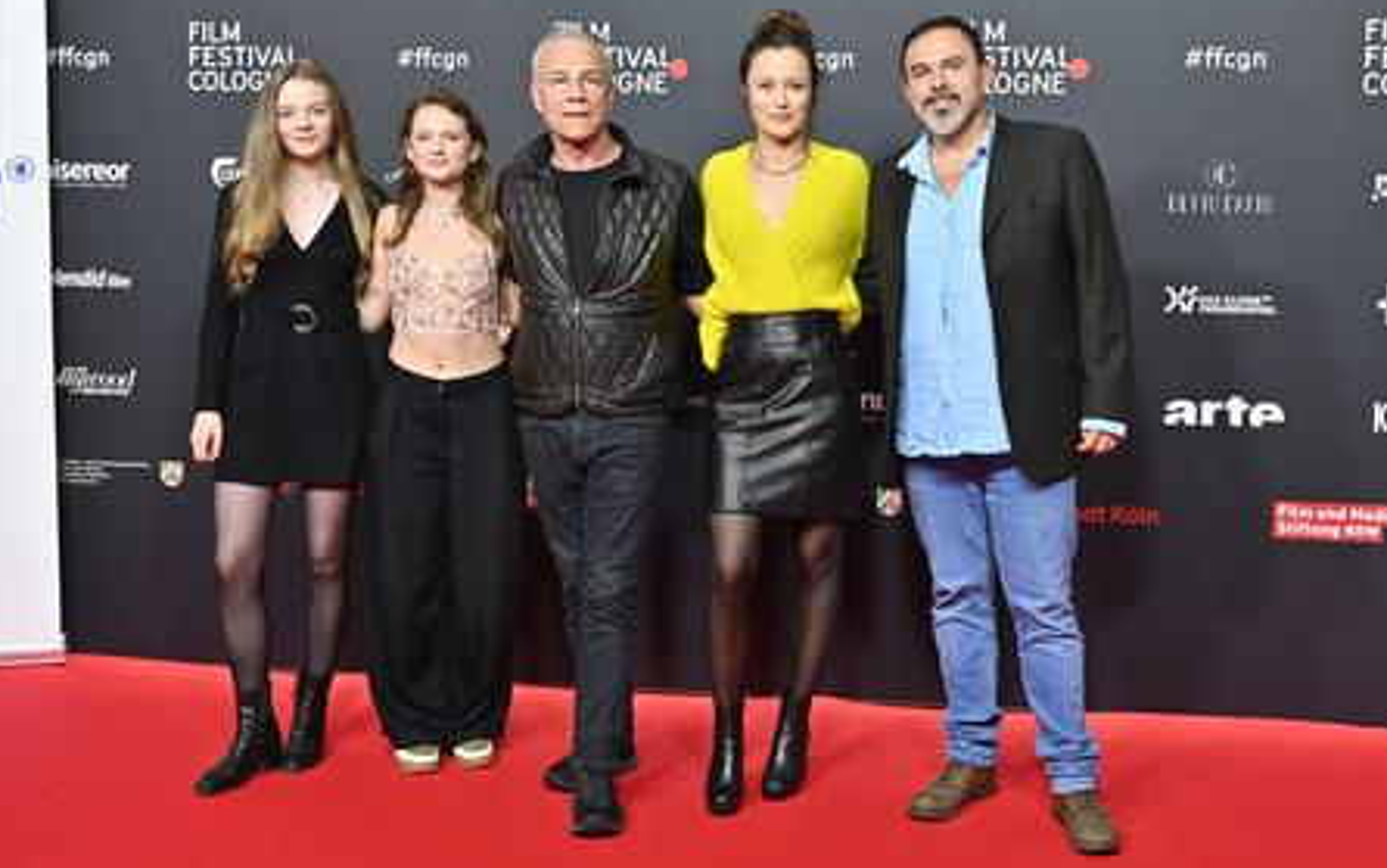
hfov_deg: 56.0
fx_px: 1305
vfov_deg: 36.8
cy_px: 426
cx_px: 692
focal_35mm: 35
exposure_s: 1/200
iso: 1250
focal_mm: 33.5
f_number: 5
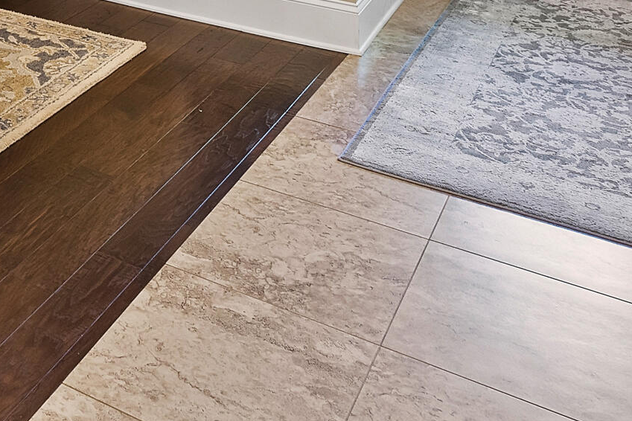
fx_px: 930
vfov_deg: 19.9
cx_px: -7
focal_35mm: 53
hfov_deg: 34.0
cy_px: -303
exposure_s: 1.3
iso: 100
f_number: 9
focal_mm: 10
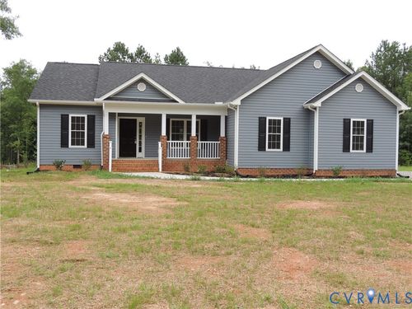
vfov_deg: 40.7
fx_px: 417
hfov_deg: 52.6
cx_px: 206
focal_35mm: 35
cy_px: 154
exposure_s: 1/500
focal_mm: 6.2
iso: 100
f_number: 3.3
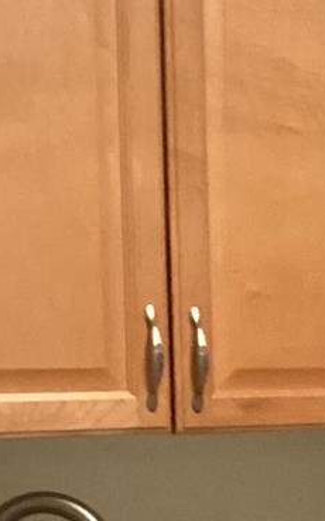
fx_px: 2027
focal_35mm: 143
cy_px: 532
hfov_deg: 8.1
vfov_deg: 14.4
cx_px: 900
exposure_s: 1/30
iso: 320
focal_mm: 3.3
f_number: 2.4
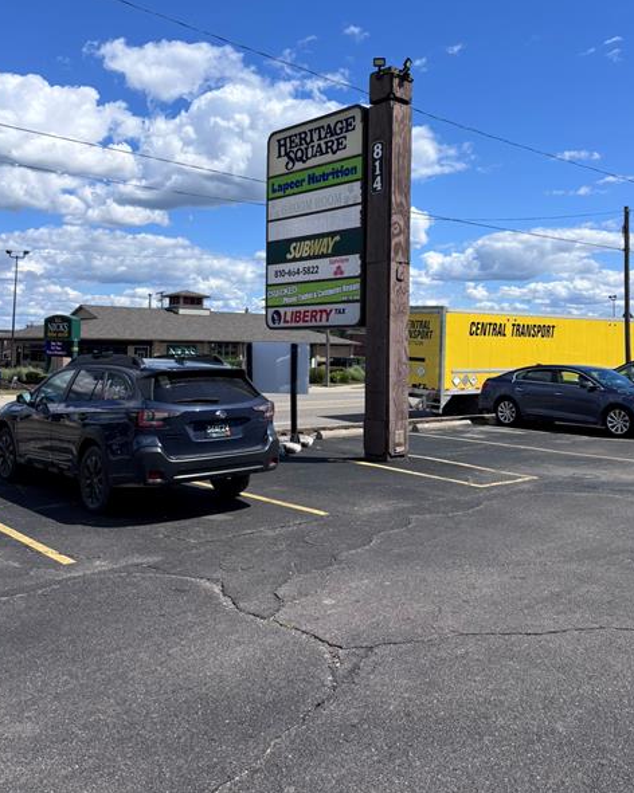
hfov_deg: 44.4
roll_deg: -1.6
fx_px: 775
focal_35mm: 33
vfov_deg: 53.8
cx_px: 349
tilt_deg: +2.4
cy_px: 314
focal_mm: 5.96
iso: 50
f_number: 1.6
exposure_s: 1/4425
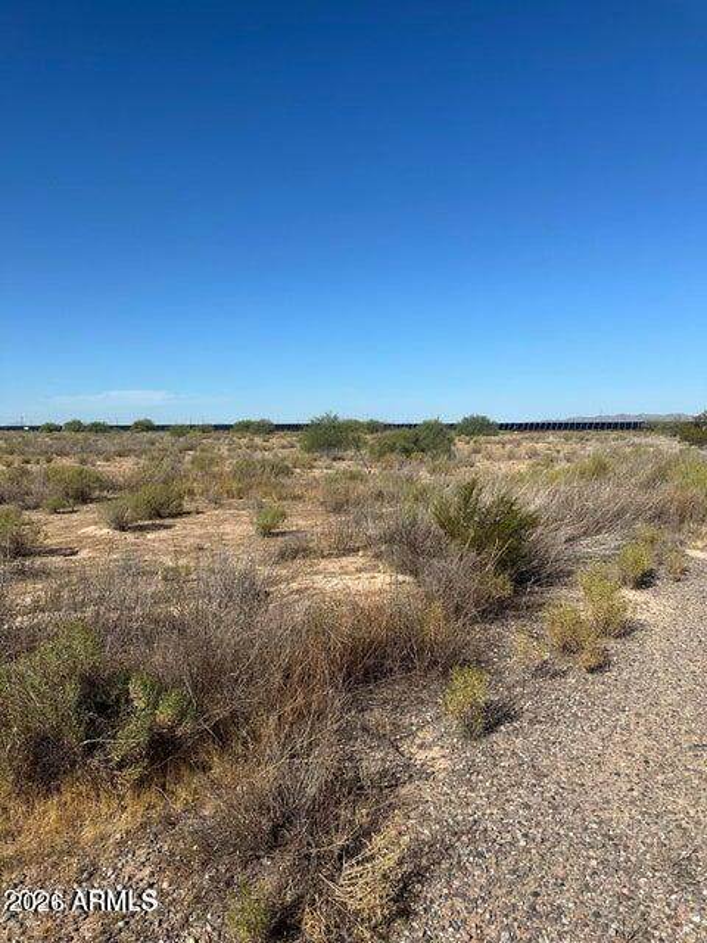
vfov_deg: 71.6
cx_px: 354
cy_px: 472
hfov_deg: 56.8
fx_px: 654
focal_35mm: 24
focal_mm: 6.86
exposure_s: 1/6211
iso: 80
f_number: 1.78
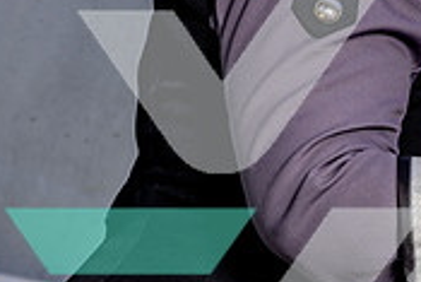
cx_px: 625
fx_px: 2060
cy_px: 45
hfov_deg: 11.2
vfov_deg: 7.8
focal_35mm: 176
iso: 100
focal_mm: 53
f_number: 5.6
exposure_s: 1/250
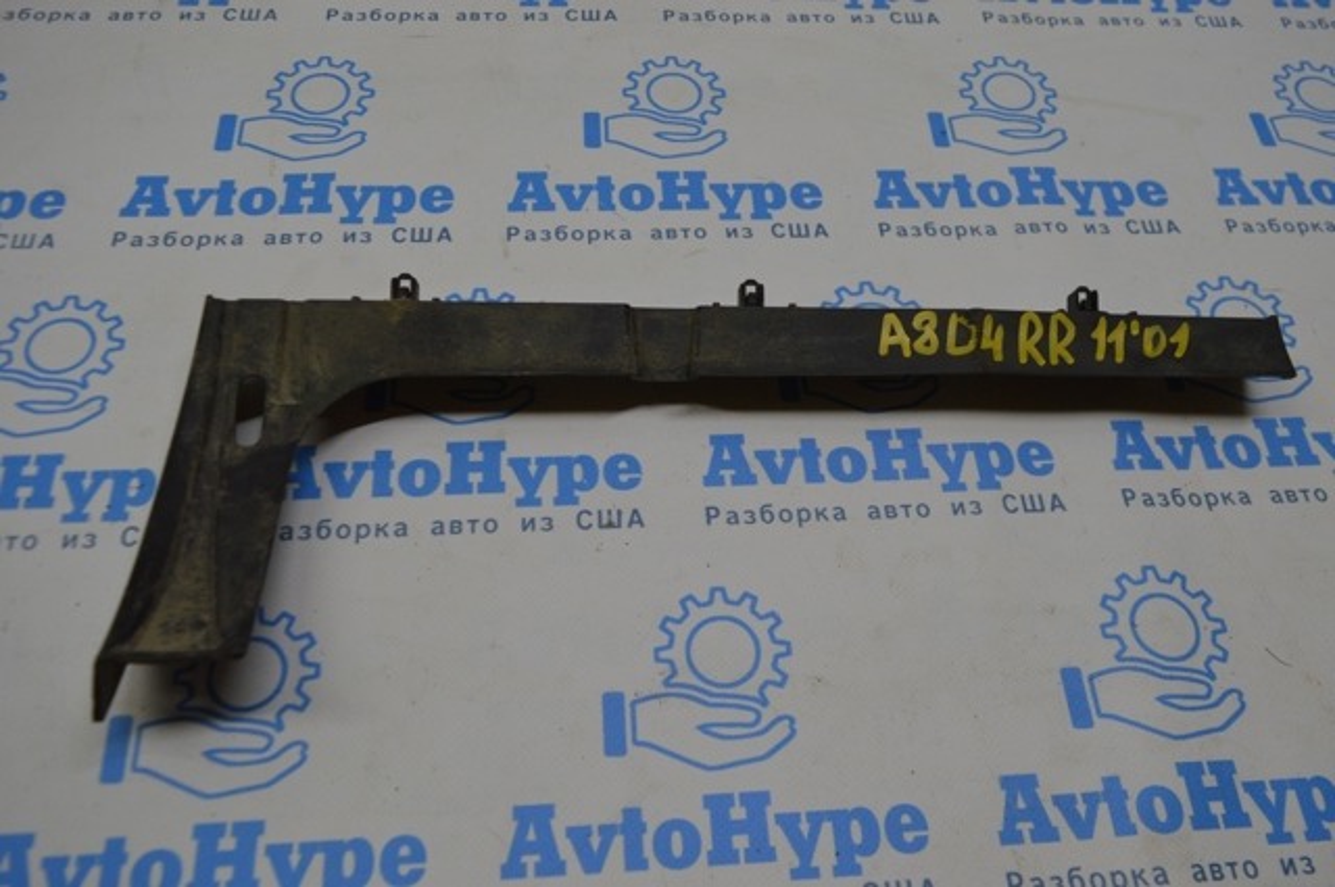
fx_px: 1111
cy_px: 444
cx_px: 668
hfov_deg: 62.0
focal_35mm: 30
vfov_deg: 43.5
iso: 400
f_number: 5.6
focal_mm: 20
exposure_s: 1/125
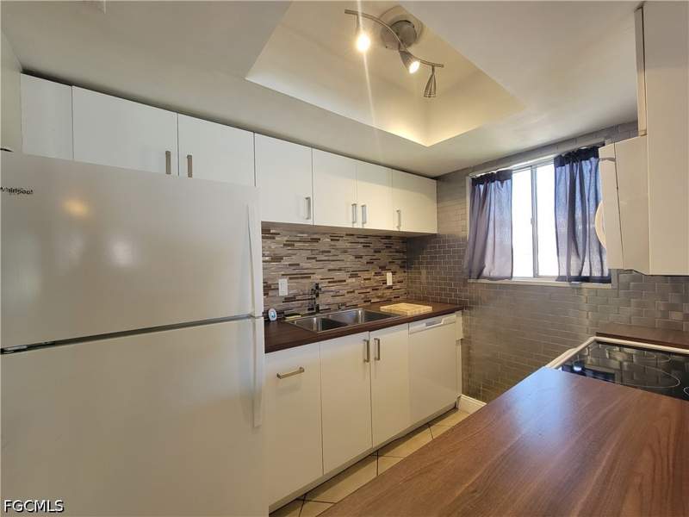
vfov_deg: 89.9
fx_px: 259
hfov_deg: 106.2
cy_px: 258
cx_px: 344
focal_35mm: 13
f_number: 2.2
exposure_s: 1/60
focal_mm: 2.2
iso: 200
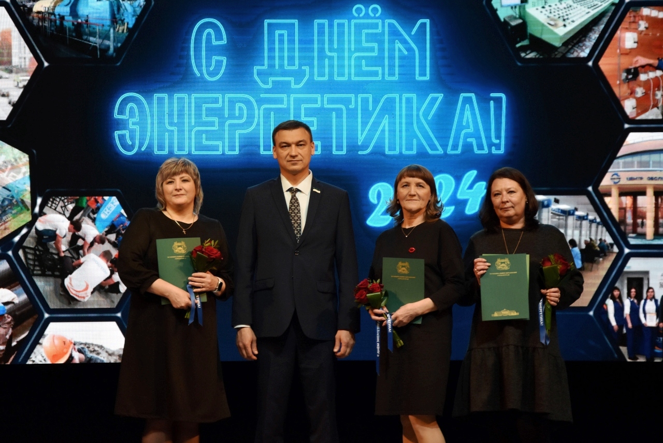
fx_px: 2073
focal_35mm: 112
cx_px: 332
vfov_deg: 12.2
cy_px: 222
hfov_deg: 18.2
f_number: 5.3
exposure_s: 1/160
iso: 640
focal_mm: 75
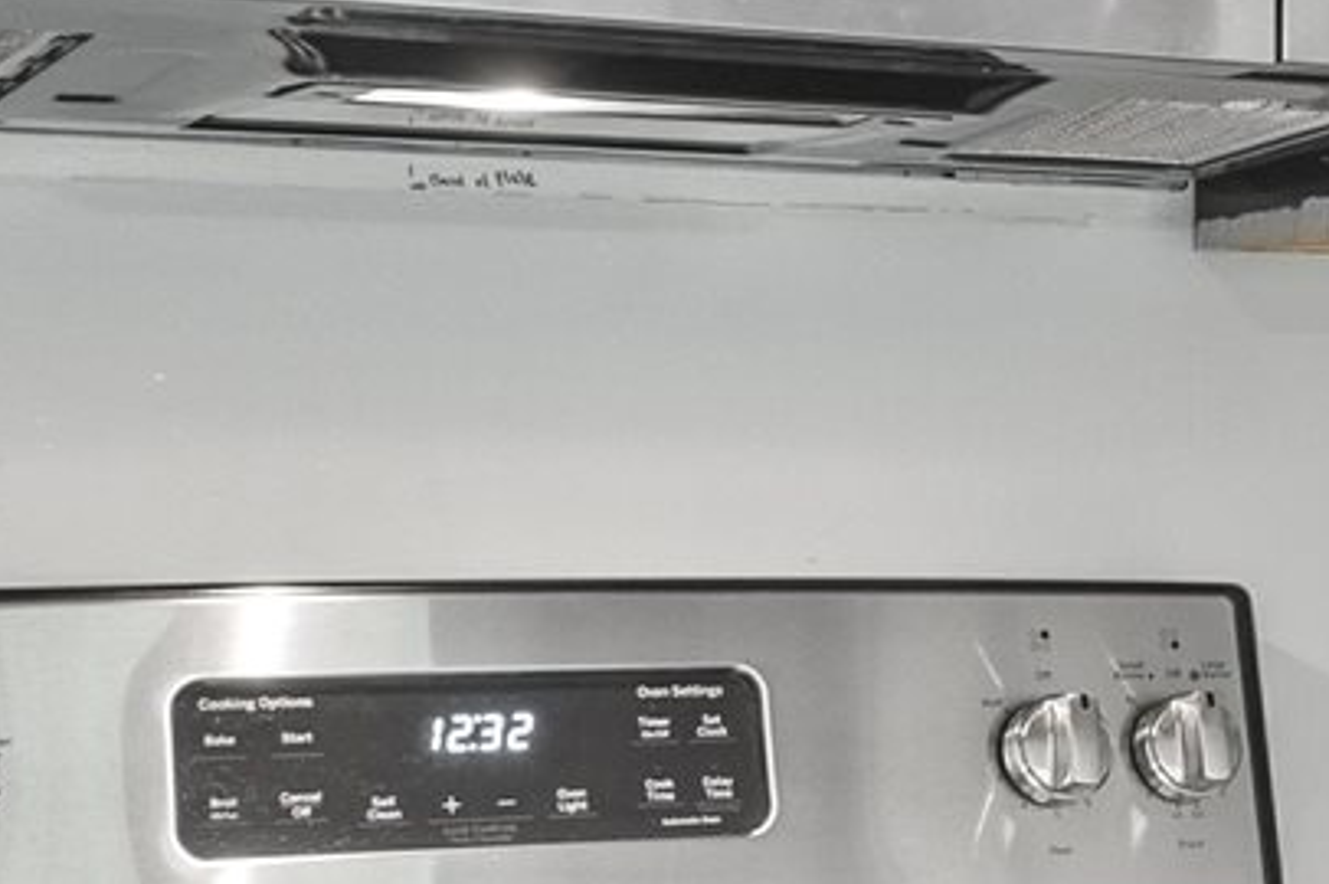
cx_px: 2026
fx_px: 4050
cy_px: 650
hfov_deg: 16.8
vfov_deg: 12.4
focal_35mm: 110
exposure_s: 4
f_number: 7.1
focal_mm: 14.5
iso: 250
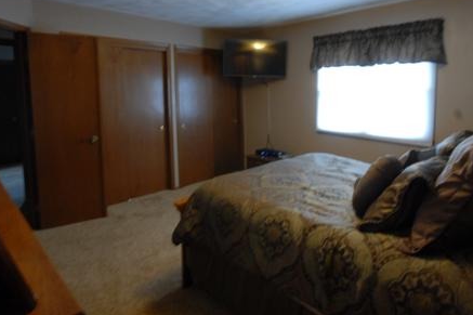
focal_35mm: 22
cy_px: 115
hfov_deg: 78.2
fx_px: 289
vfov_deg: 56.4
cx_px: 266
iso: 400
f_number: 10
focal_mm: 10
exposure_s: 1/2.5
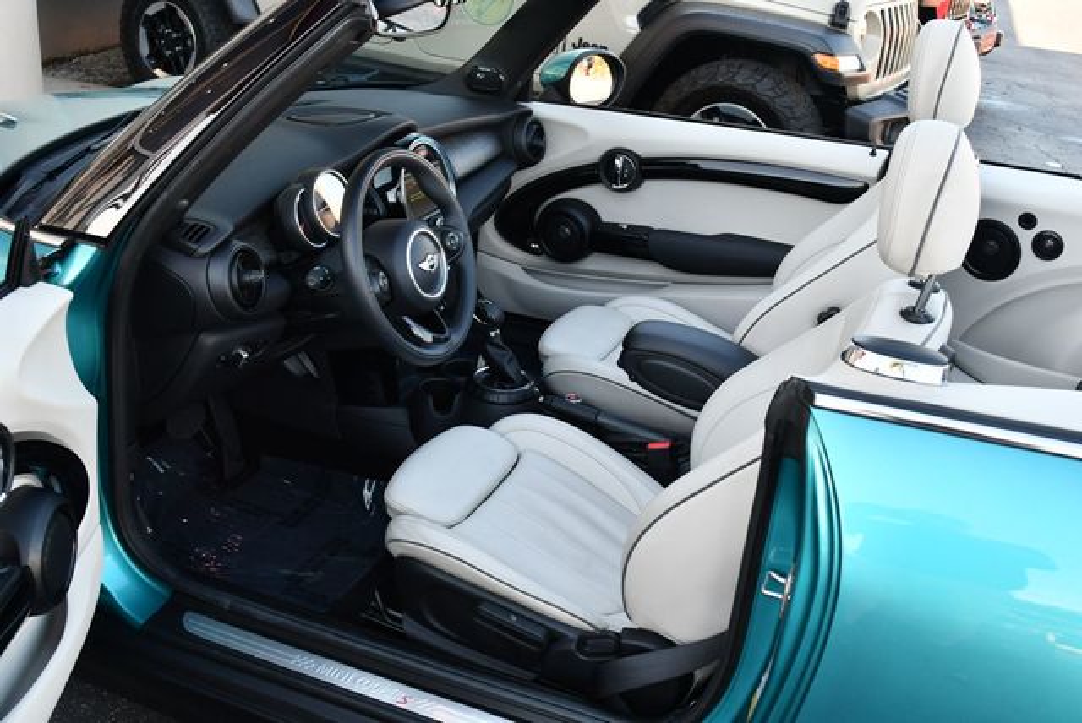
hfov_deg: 53.1
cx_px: 541
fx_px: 1083
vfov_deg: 36.9
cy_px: 362
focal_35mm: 36
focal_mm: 18
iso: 400
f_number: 5
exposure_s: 1/250
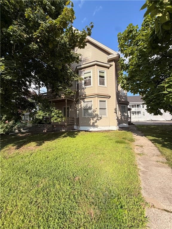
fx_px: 93
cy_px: 114
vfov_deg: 102.1
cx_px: 86
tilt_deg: +3.0
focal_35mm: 14
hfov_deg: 85.7
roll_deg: +1.4
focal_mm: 2.22
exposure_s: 1/770
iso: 32
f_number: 2.2
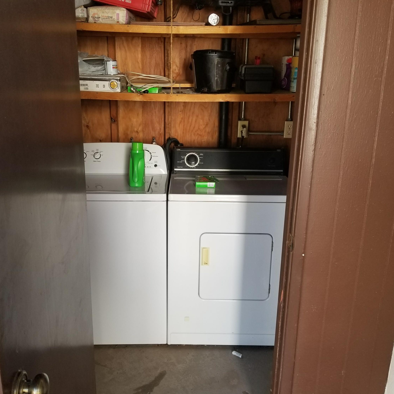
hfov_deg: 52.5
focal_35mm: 31
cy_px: 199
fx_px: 399
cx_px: 191
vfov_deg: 52.5
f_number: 1.7
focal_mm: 4.25
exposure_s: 1/120
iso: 64
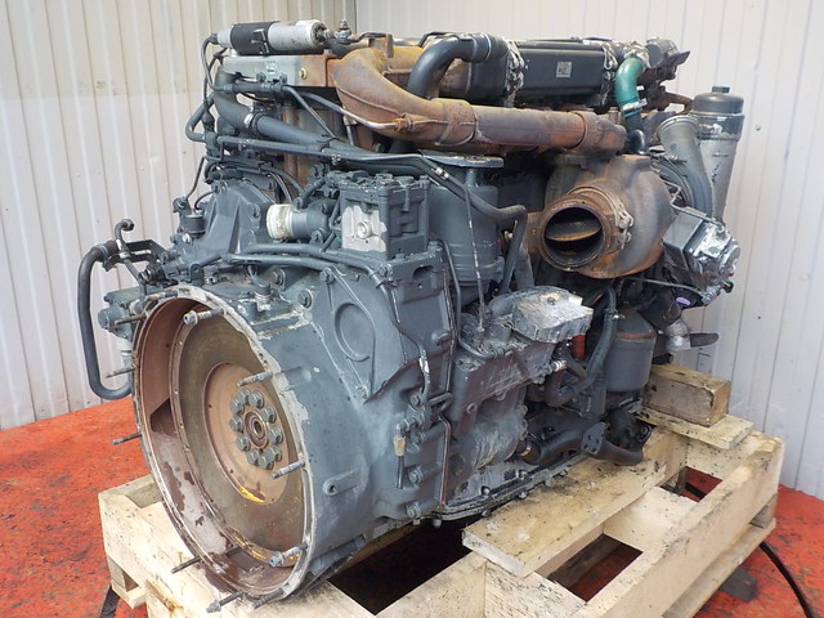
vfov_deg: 46.8
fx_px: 714
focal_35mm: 30
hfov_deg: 60.0
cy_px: 309
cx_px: 412
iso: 280
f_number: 3.3
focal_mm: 4.1
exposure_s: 1/30
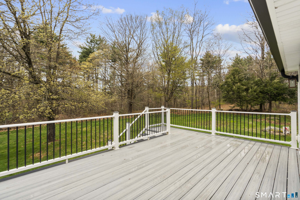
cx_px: 150
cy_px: 100
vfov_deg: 73.7
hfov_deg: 96.7
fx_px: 133
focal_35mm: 16
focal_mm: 16
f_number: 9
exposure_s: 1/20
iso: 200
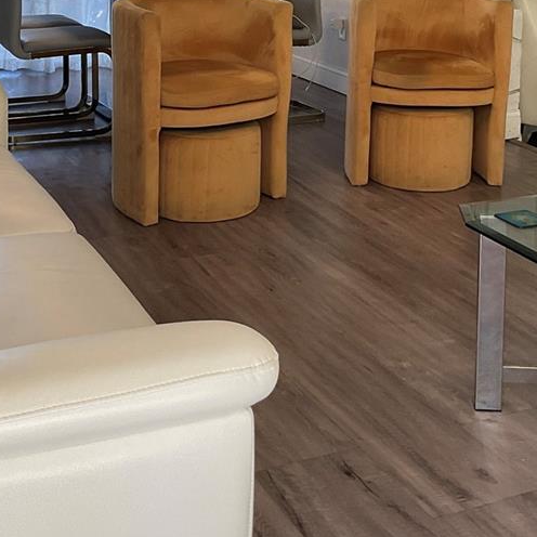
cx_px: 288
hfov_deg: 27.7
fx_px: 1088
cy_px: -15
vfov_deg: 26.1
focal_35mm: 62
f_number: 1.8
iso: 40
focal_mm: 3
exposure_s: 1/60
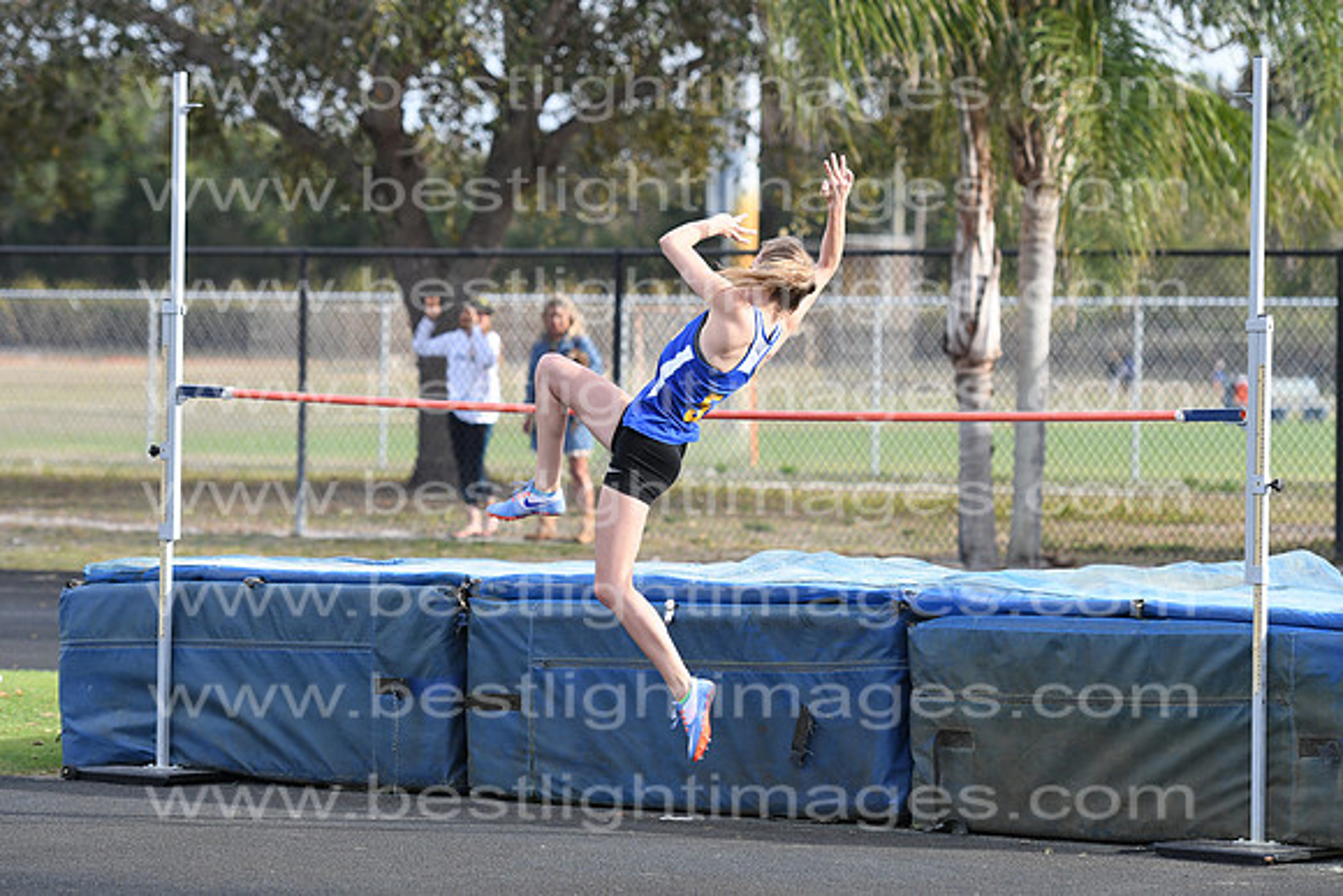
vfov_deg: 7.3
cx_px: 672
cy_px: 448
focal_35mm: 188
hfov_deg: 11.0
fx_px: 6996
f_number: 4
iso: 400
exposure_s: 1/1600
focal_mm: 125
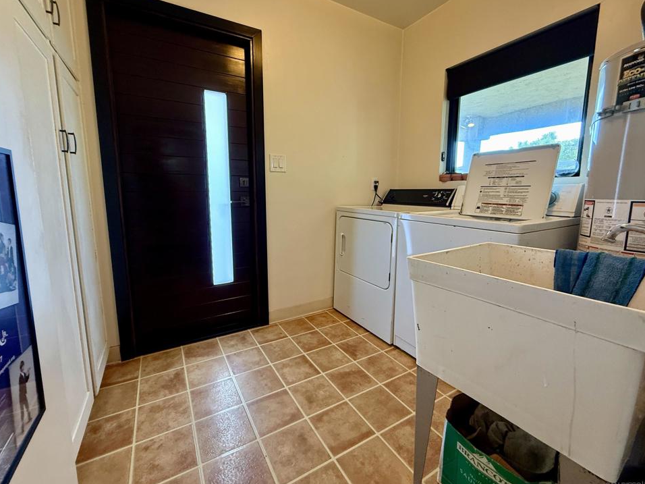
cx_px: 314
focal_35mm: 15
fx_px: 279
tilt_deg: -7.6
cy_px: 231
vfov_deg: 81.7
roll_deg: -0.1
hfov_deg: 98.2
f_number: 2.2
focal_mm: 2.22
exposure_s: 1/60
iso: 320
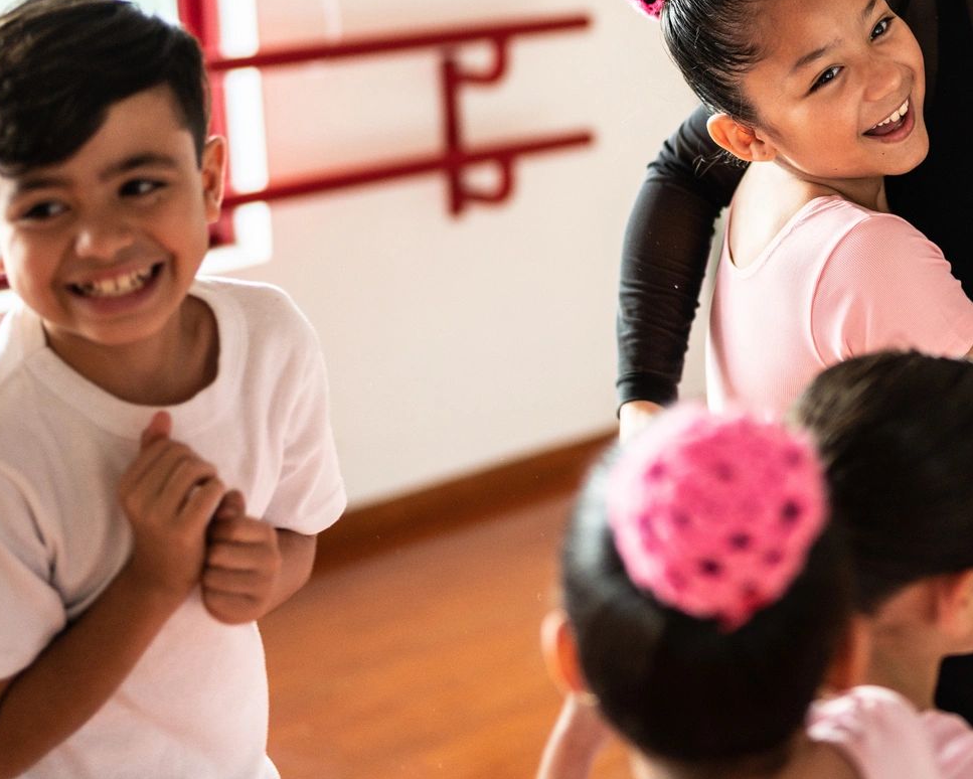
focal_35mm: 72
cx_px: 881
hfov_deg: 25.6
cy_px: 107
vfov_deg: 20.9
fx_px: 2074
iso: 500
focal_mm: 35
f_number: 1.2
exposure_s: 1/400
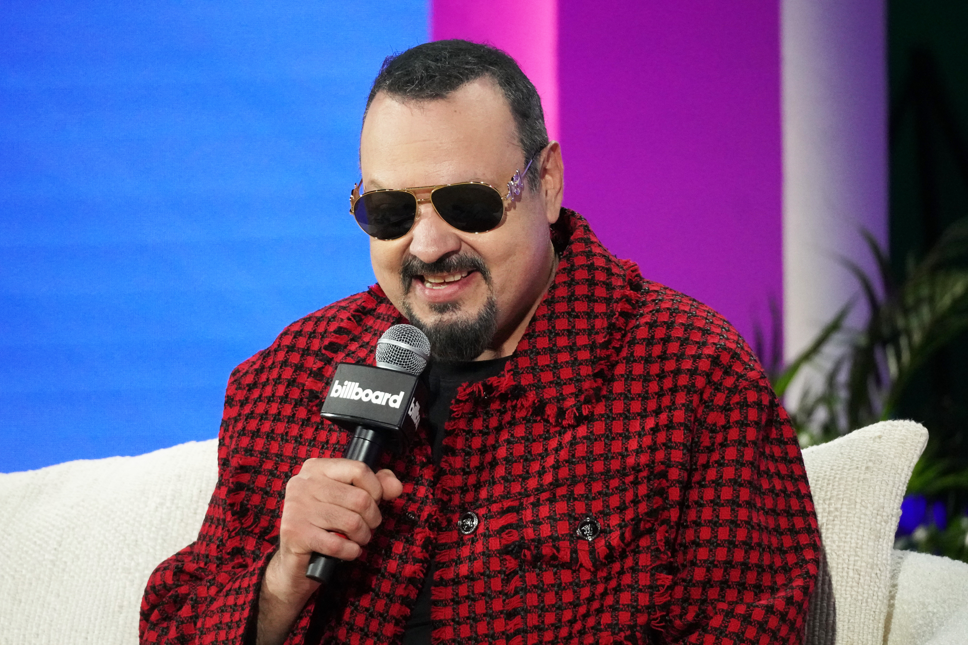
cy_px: 322
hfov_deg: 5.4
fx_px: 10271
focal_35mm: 382
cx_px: 484
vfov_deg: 3.6
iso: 8000
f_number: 6.3
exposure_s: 1/250
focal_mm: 255
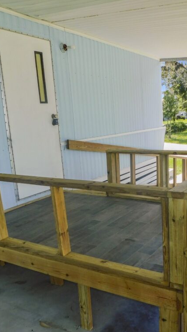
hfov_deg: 33.9
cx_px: 143
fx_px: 300
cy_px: 167
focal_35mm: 34
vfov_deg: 58.0
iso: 125
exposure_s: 1/400
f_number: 3
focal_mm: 4
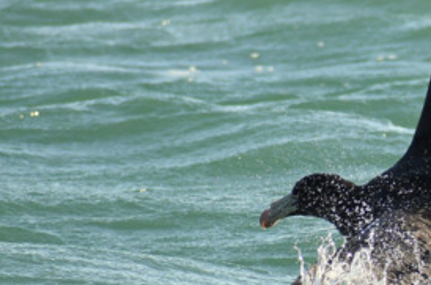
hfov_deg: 2.1
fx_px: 11783
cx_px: 393
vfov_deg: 1.4
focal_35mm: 987
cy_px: 77
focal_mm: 300
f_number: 7.1
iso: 500
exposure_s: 1/2000
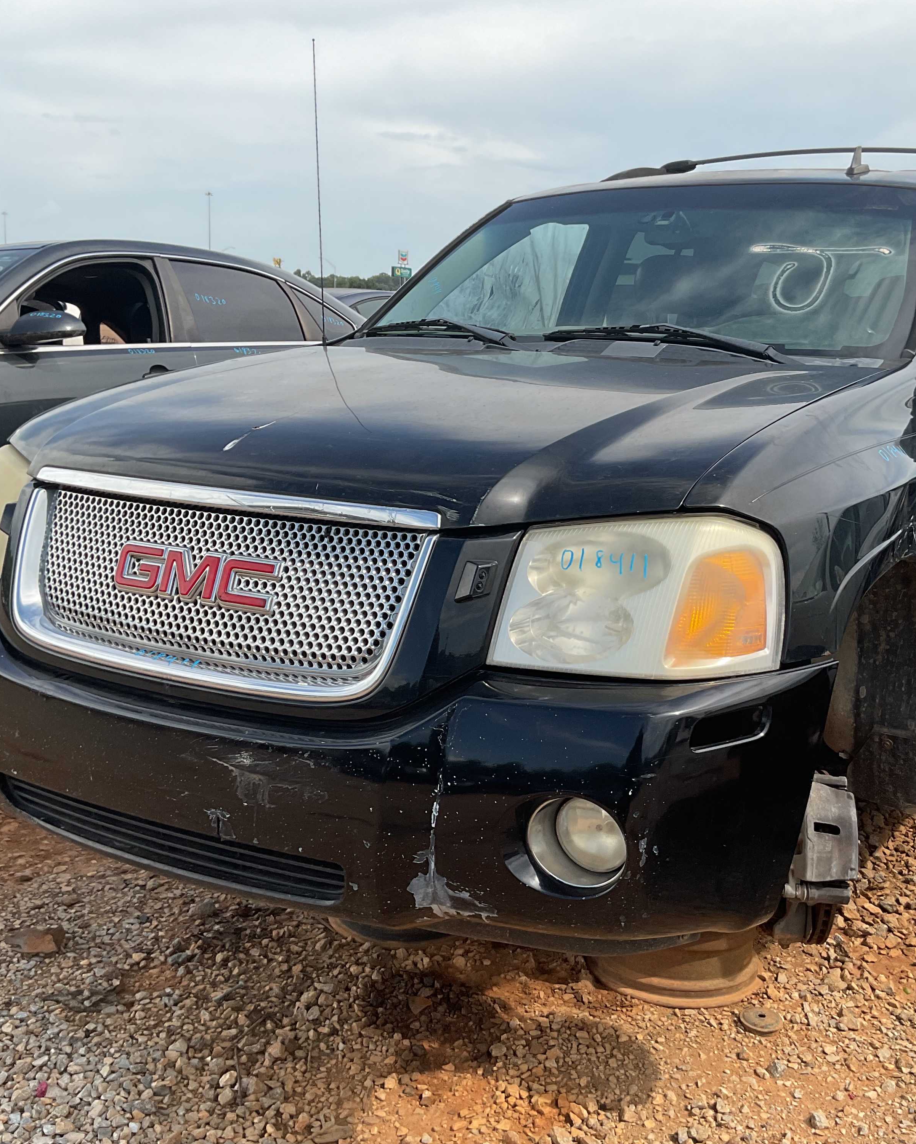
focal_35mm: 38
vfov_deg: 47.9
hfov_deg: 38.9
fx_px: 1288
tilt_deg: -14.7
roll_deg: -2.2
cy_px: 575
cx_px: 565
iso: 16
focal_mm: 3
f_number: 1.8
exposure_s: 1/1195
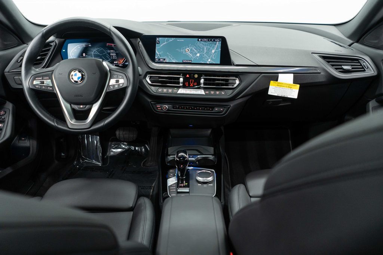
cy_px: 128
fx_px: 298
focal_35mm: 28
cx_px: 192
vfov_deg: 46.4
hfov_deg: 65.5
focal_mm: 28
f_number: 3.2
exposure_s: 1/50
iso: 1250
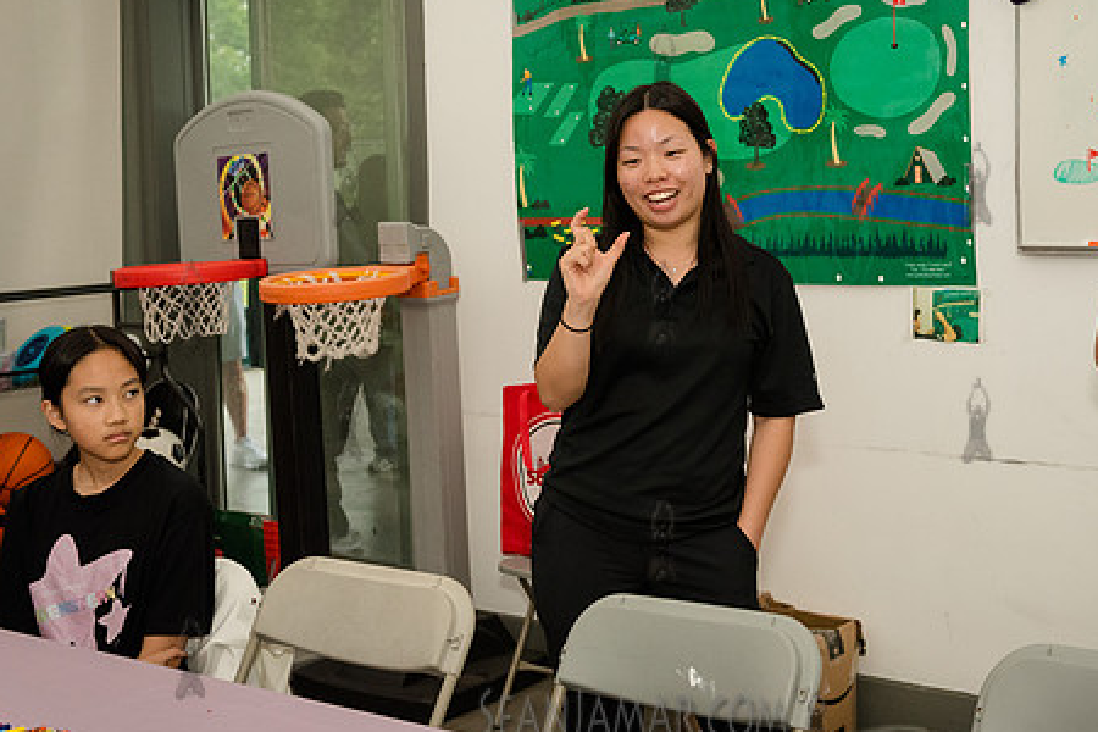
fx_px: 1769
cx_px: 661
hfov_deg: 34.4
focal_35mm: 58
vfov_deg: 23.4
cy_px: 301
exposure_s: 1/200
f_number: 4
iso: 3200
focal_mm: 45
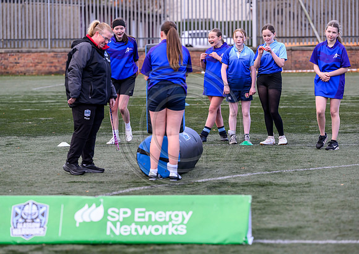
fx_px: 1572
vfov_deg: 9.2
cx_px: 195
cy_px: 124
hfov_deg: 13.0
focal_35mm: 155
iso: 1600
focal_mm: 145
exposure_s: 1/1250
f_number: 4
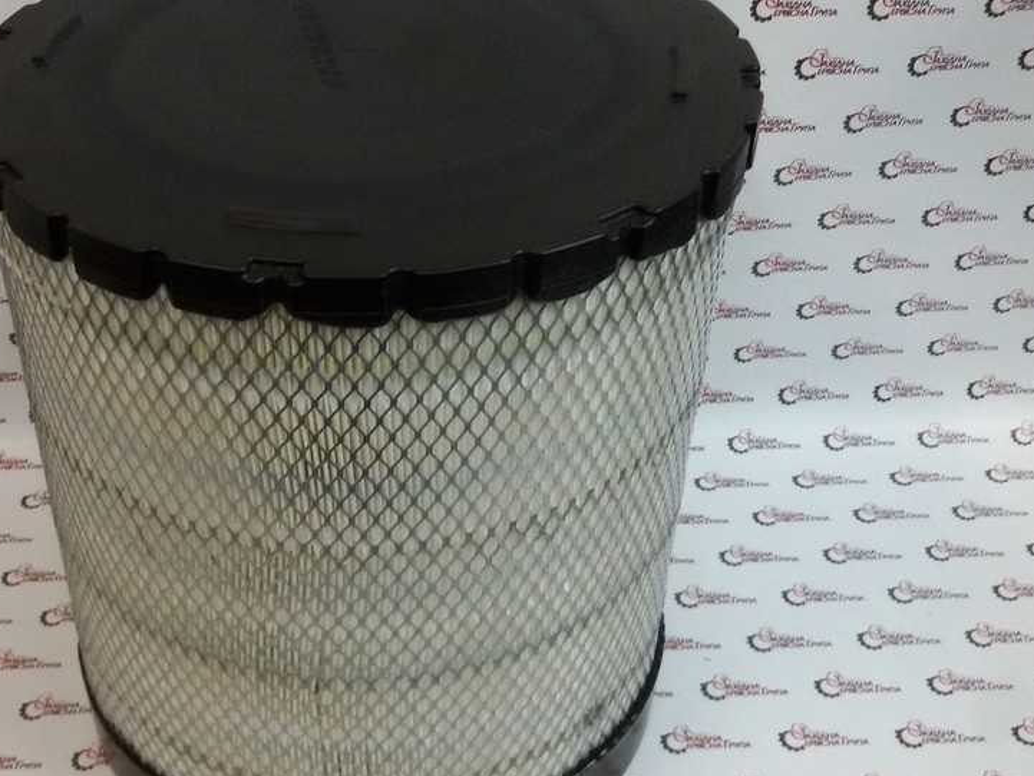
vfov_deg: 33.6
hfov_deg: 43.1
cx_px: 327
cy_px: 423
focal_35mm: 43
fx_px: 1285
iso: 200
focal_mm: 2.93
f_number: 2.4
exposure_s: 1/33
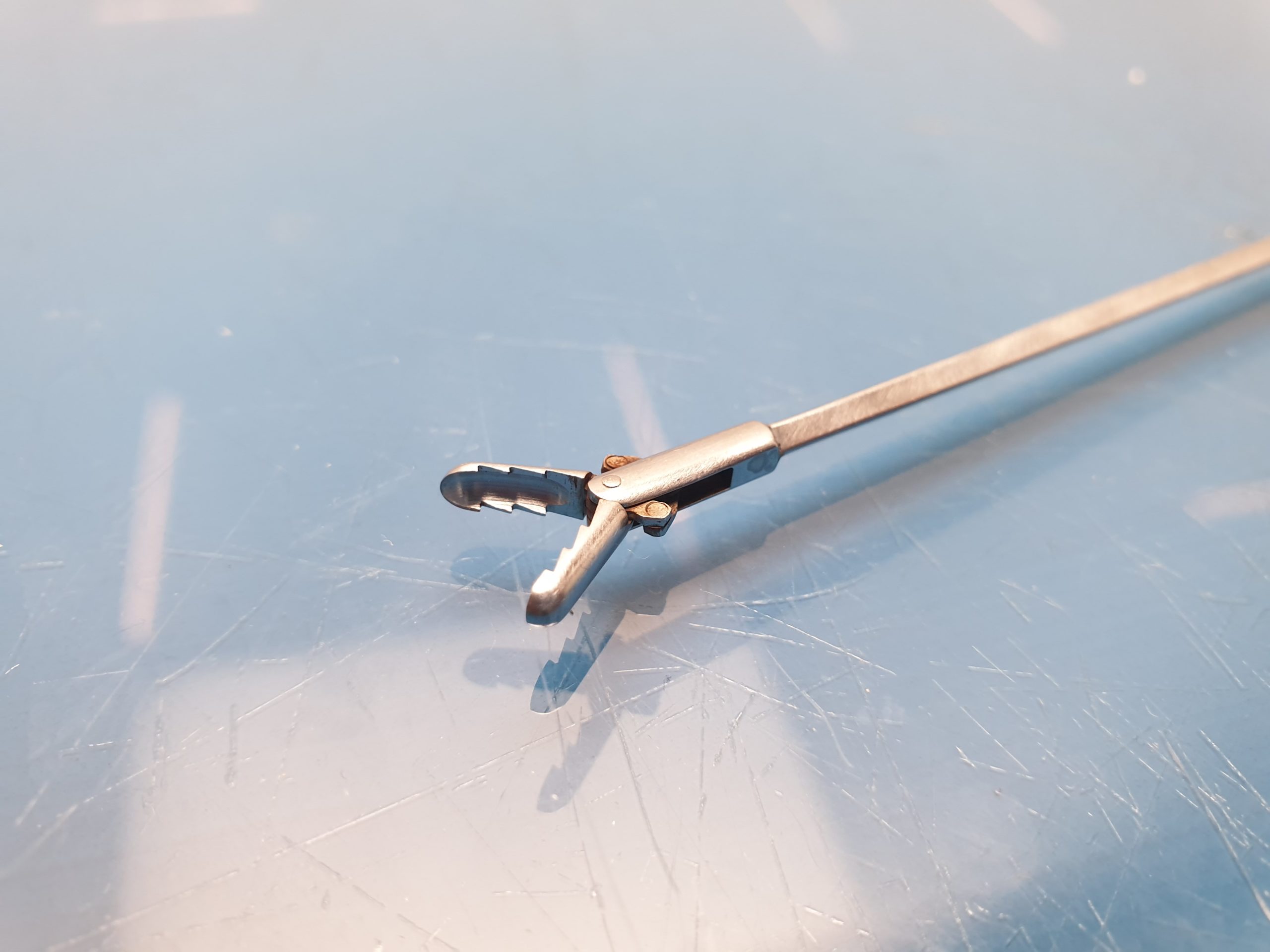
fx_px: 954
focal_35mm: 26
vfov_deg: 53.1
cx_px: 635
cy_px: 476
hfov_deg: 67.3
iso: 160
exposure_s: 1/50
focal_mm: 4.3
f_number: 2.4
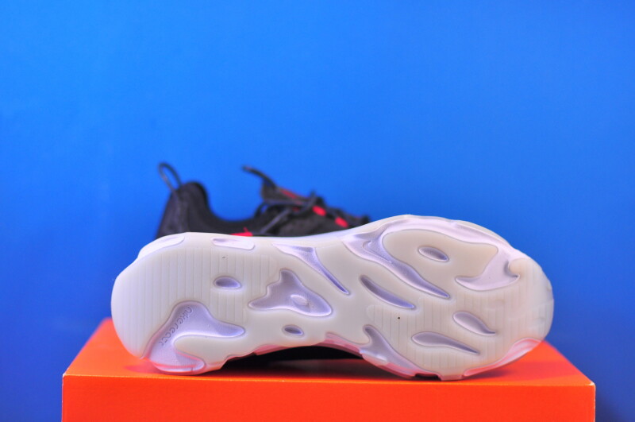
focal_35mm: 75
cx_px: 318
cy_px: 211
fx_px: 1321
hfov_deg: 27.0
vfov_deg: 18.1
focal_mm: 50
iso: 250
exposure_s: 1/320
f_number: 2
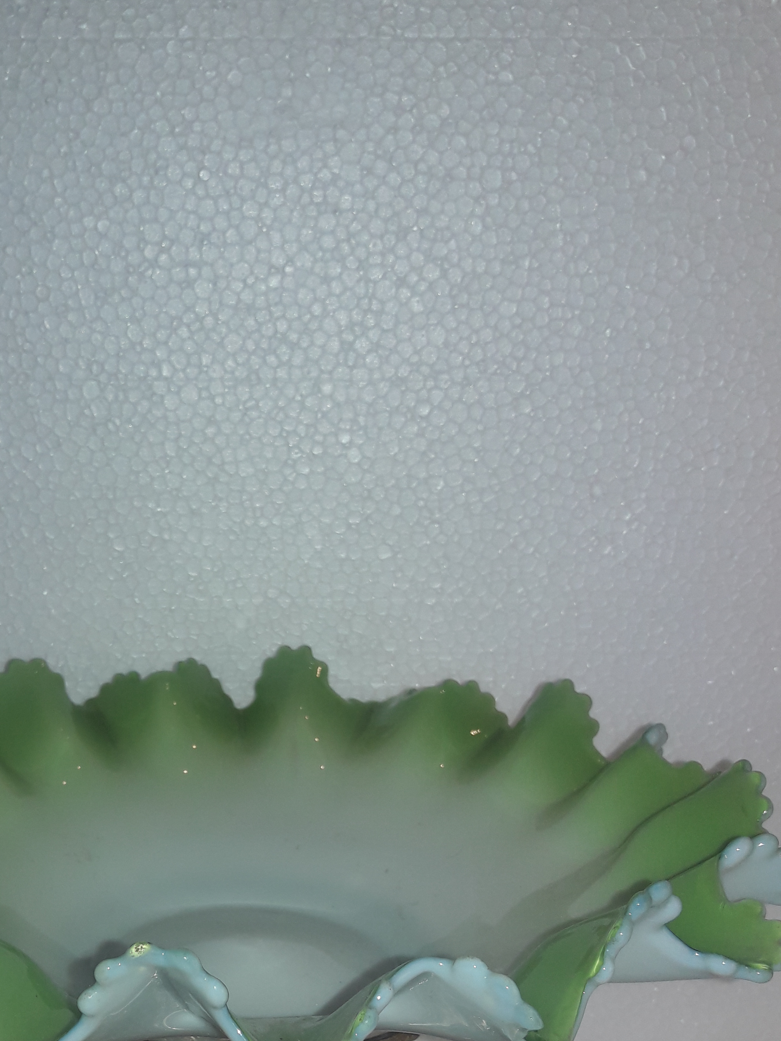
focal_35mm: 44
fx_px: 1324
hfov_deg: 32.6
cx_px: 255
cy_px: 795
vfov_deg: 41.5
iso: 40
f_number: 1.9
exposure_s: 1/120
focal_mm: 3.7
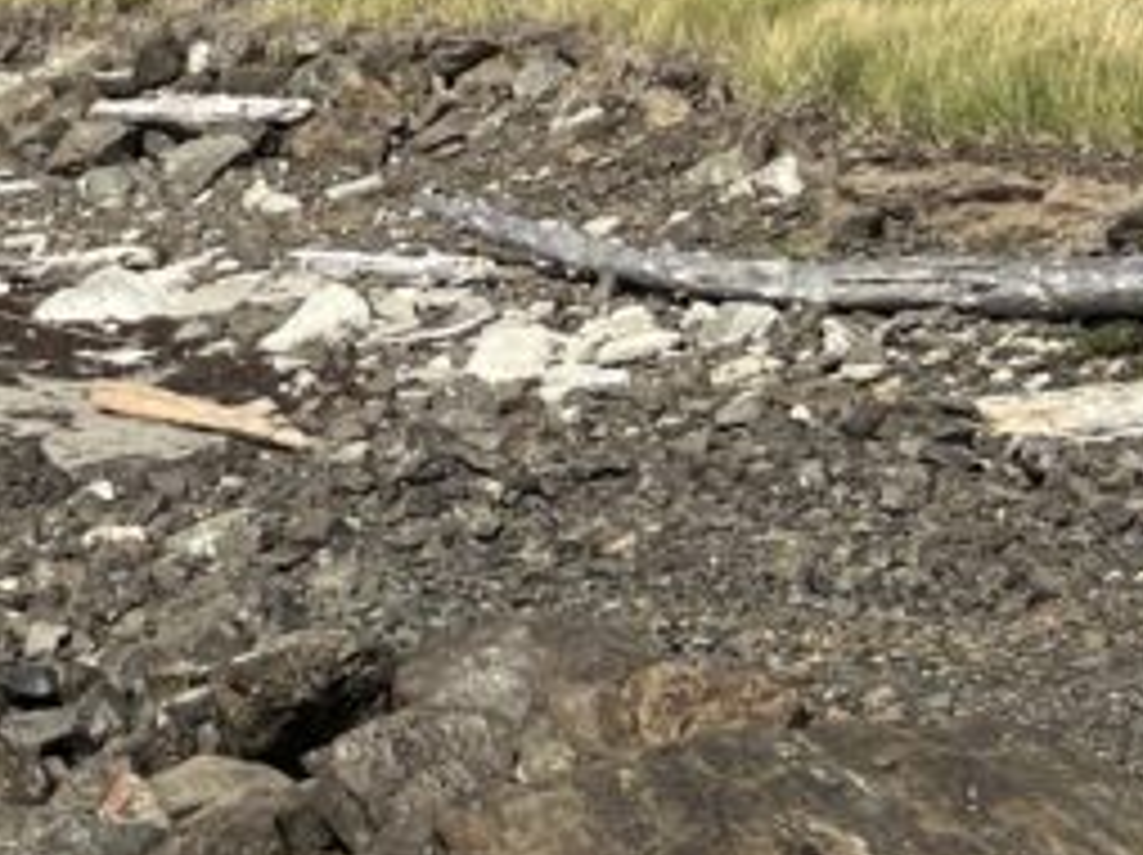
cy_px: 580
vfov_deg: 14.0
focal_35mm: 105
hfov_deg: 15.8
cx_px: -954
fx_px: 3464
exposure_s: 1/5882
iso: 50
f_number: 1.5
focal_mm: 5.7
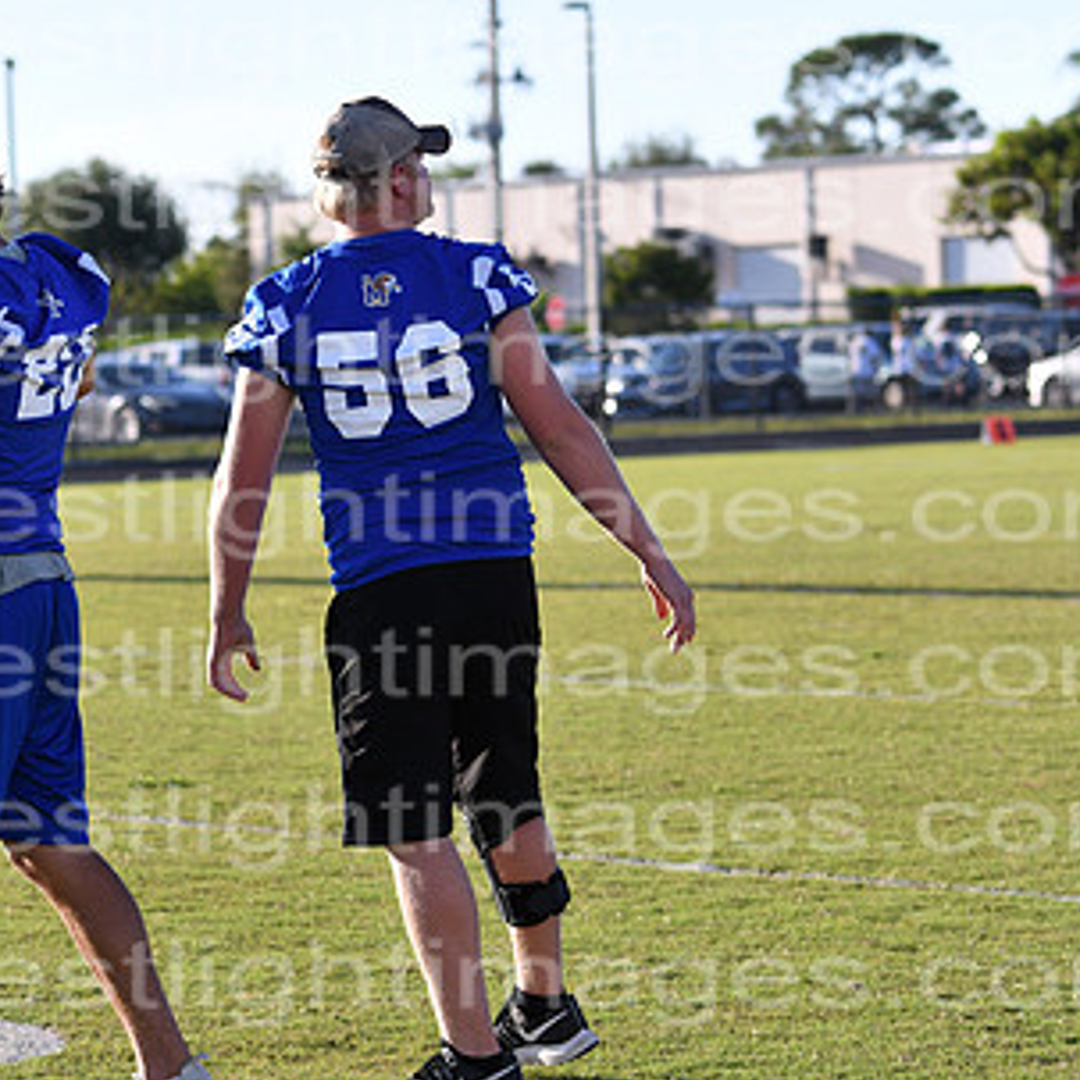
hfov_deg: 10.2
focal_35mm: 171
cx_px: 364
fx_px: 6036
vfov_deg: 10.2
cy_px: 593
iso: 200
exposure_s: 1/1600
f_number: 4
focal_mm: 70
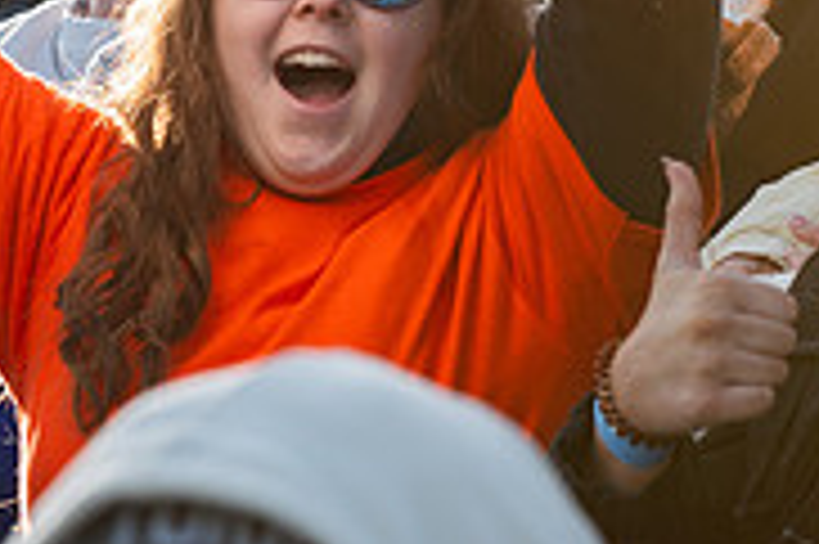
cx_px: 723
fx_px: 8251
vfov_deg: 3.8
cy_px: -409
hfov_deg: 5.7
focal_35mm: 363
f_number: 5.6
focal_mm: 100
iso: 500
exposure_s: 1/640
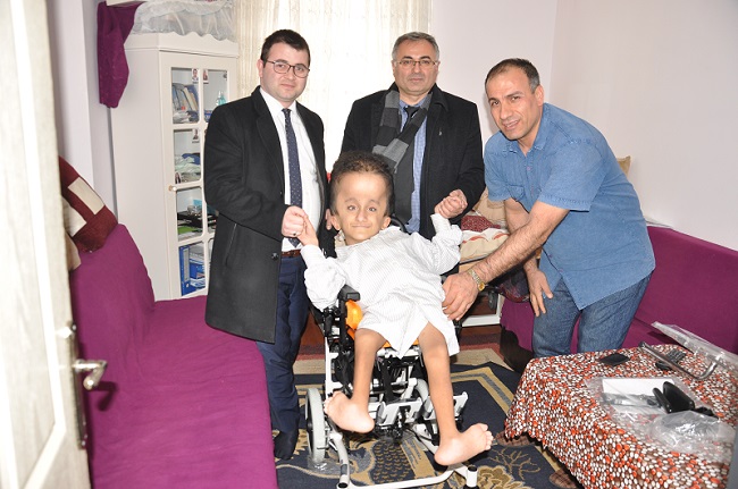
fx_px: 1074
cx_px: 369
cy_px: 244
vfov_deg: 25.7
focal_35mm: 52
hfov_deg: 37.9
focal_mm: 35
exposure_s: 1/60
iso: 500
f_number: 4.5
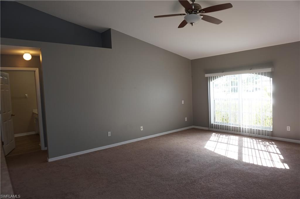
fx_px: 200
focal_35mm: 24
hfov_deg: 73.8
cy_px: 100
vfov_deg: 53.1
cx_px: 150
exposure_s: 1/60
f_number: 4
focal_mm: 16
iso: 125
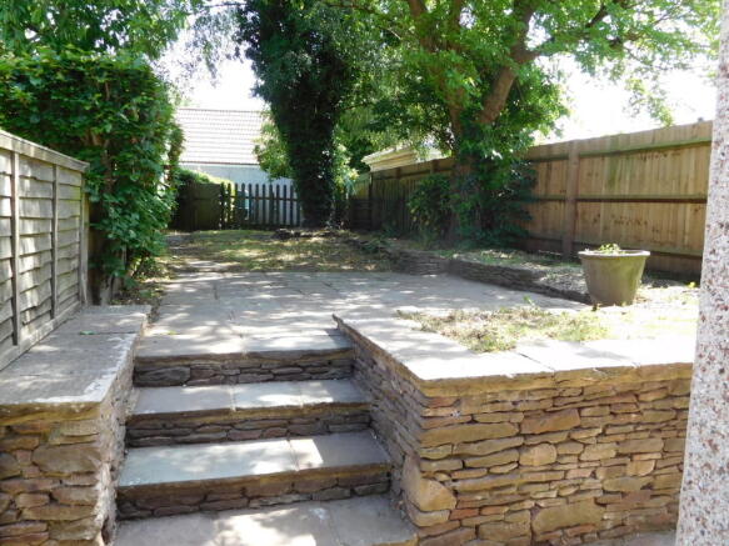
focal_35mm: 25
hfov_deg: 69.4
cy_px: 273
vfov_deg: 54.9
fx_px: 526
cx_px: 364
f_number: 3.4
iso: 125
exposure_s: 1/125
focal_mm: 4.5
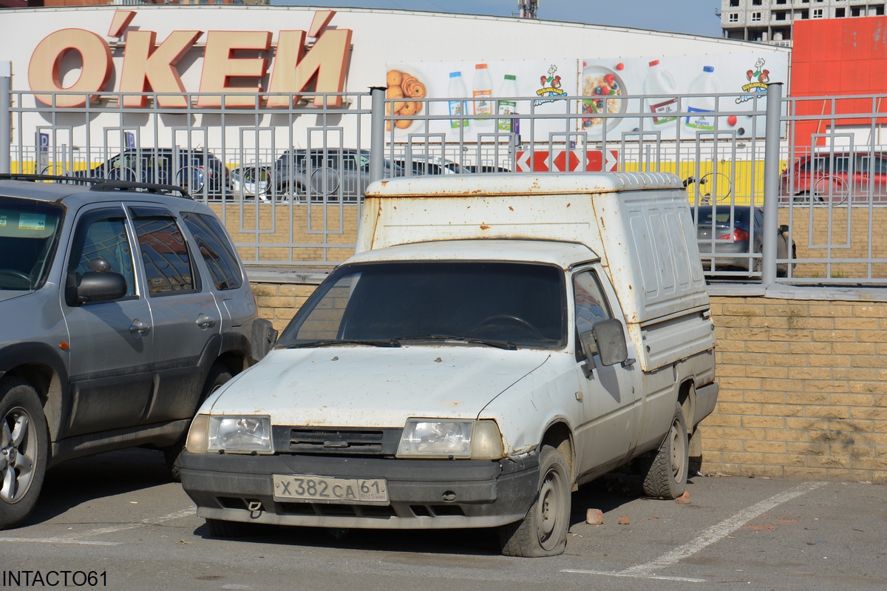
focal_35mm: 93
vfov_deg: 14.7
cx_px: 444
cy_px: 296
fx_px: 2290
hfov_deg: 21.9
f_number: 9
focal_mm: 62
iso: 100
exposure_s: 1/320
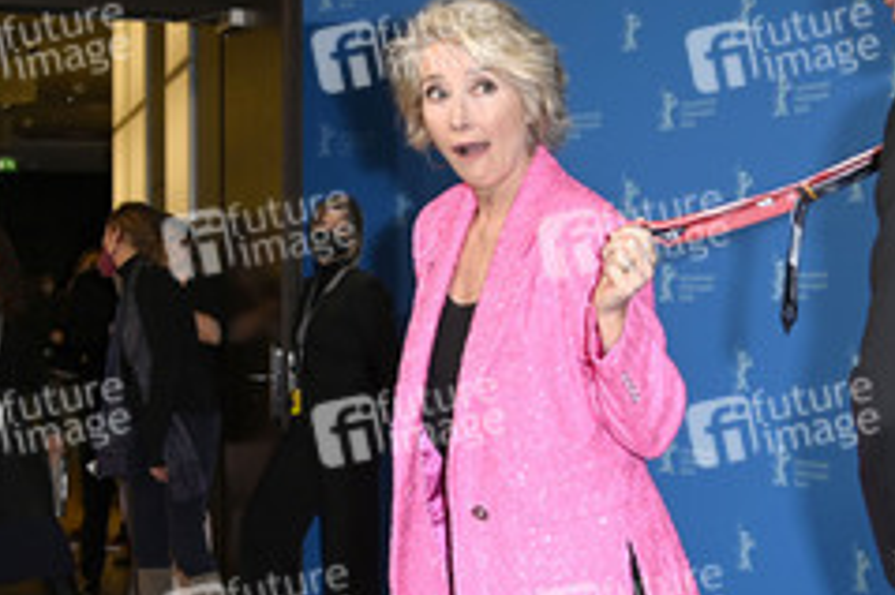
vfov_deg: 20.0
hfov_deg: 29.2
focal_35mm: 68
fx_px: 1689
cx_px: 683
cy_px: 329
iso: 800
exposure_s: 1/200
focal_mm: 36
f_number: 5.6
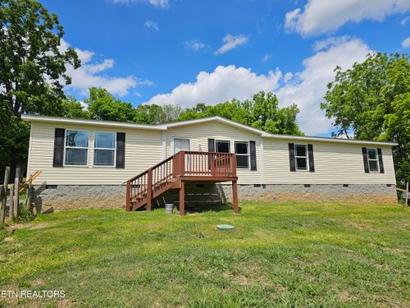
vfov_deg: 58.9
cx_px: 205
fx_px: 272
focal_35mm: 23
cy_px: 154
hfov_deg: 73.9
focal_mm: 6.3
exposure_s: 1/1746
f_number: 1.7
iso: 12
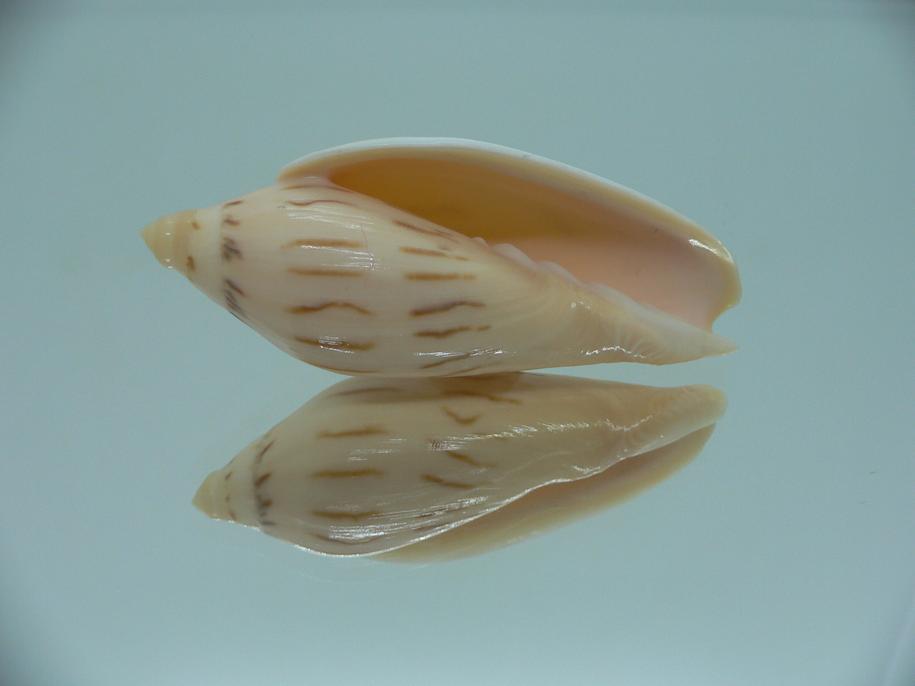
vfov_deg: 40.7
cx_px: 458
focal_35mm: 35
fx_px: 925
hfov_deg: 52.6
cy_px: 343
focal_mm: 4.6
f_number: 2.8
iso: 80
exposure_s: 1/60
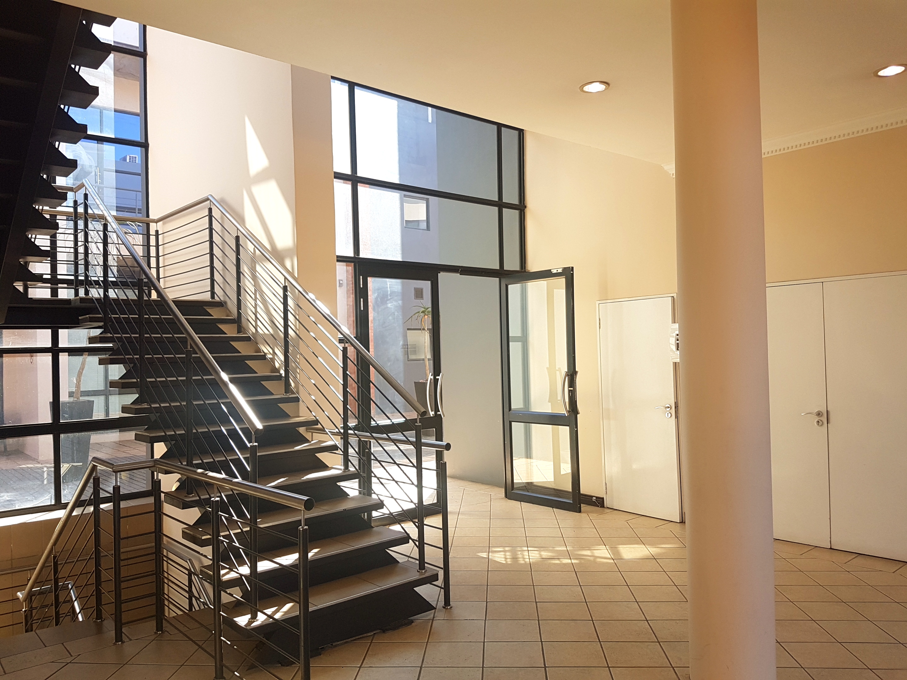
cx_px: 454
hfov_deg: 67.3
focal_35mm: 26
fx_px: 681
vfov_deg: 53.1
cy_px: 340
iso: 40
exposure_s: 1/228
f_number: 1.7
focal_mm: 4.2
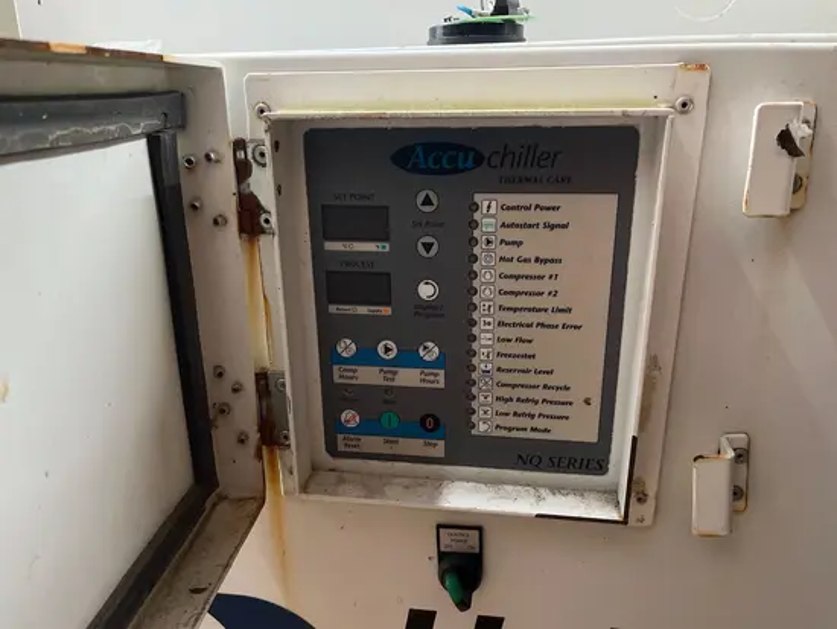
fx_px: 629
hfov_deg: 67.3
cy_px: 314
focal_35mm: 26
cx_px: 418
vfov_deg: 53.1
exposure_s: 1/40
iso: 500
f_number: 1.6
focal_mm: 5.1
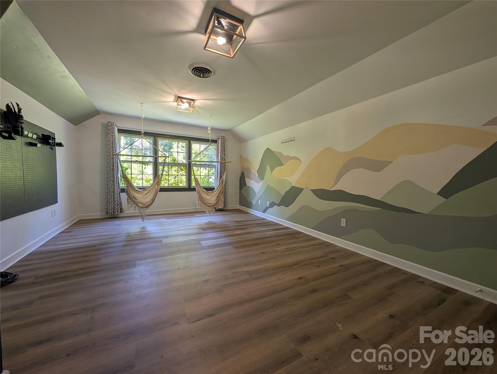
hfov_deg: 110.5
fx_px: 173
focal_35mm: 12
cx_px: 248
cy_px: 187
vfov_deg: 94.6
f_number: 1.7
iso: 52
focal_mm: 2.02
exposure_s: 1/82.3
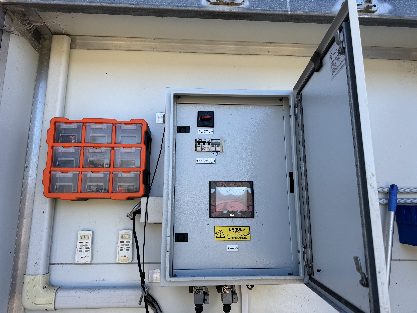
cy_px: 156
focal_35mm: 24
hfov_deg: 71.6
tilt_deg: +15.3
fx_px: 289
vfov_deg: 56.8
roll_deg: -0.4
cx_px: 208
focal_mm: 6.76
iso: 80
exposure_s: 1/938
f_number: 1.78
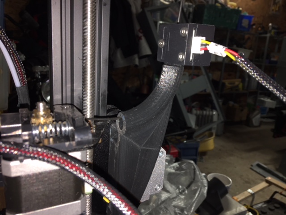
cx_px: 143
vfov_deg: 48.2
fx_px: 240
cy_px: 108
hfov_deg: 61.7
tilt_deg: -14.6
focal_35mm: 29
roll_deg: -3.4
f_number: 2.2
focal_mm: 4.15
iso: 25
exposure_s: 1/25
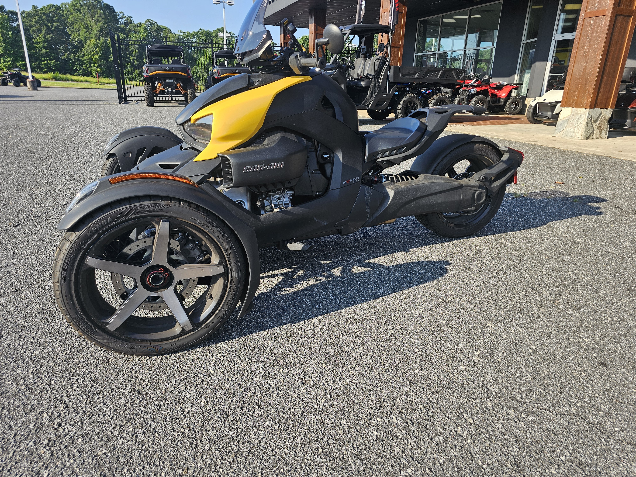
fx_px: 423
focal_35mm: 23
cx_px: 318
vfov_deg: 58.9
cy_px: 238
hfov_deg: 73.9
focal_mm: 6.3
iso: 10
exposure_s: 1/224
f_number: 1.7
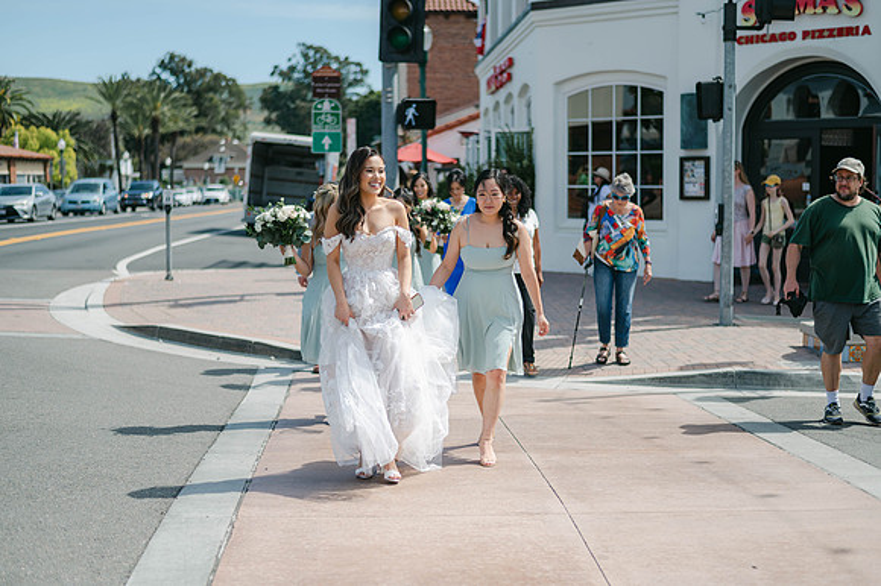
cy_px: 293
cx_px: 440
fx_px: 1245
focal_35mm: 51
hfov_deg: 39.0
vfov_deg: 26.5
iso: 100
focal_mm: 50
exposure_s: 1/6400
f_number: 2
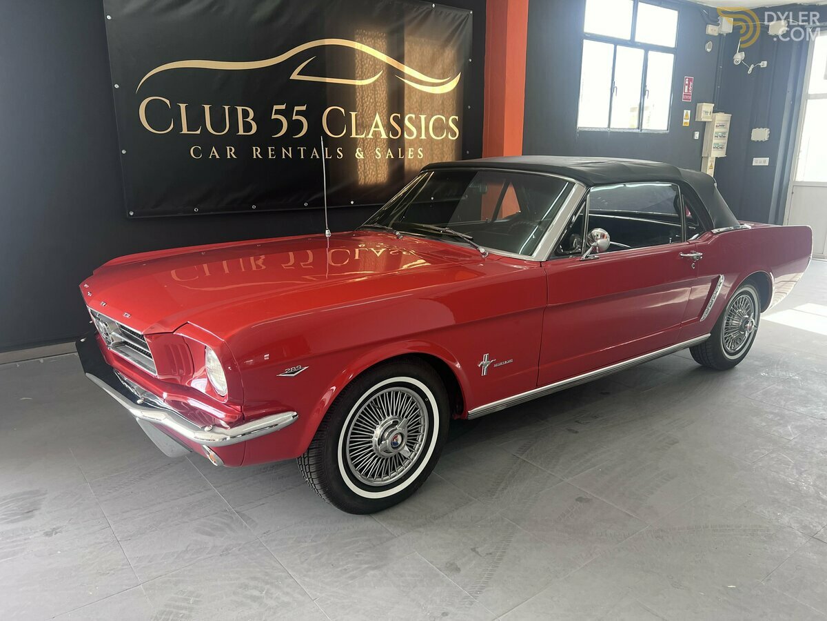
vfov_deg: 53.1
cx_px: 414
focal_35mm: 26
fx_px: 621
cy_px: 310
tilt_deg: -14.3
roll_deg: +0.2
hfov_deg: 67.3
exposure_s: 1/100
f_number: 1.5
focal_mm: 5.7
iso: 80
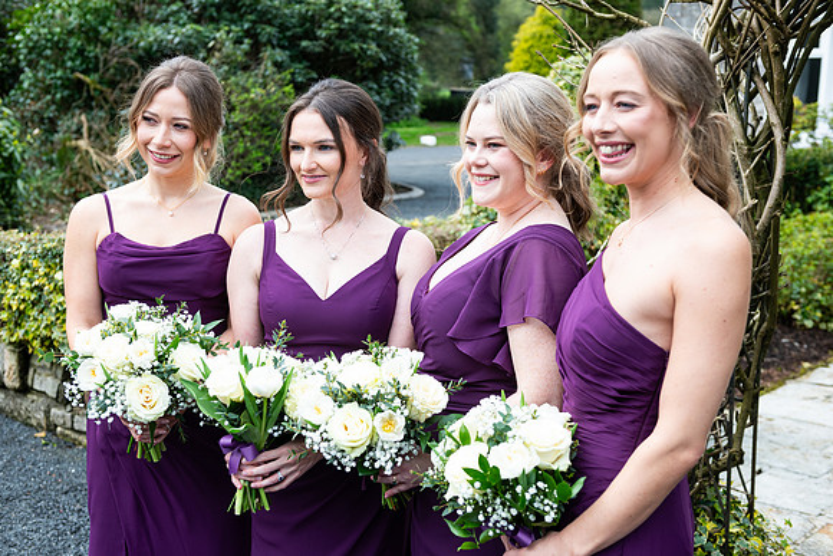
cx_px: 416
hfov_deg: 41.1
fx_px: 1111
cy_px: 278
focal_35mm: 48
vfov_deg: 28.1
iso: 160
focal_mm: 48
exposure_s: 1/160
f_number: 5
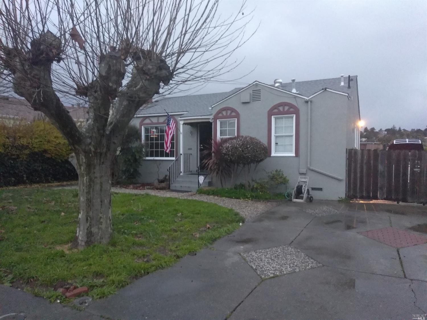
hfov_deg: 81.8
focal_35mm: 20
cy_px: 160
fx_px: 247
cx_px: 214
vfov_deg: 65.9
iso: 802
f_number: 2.2
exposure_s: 1/20
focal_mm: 3.46
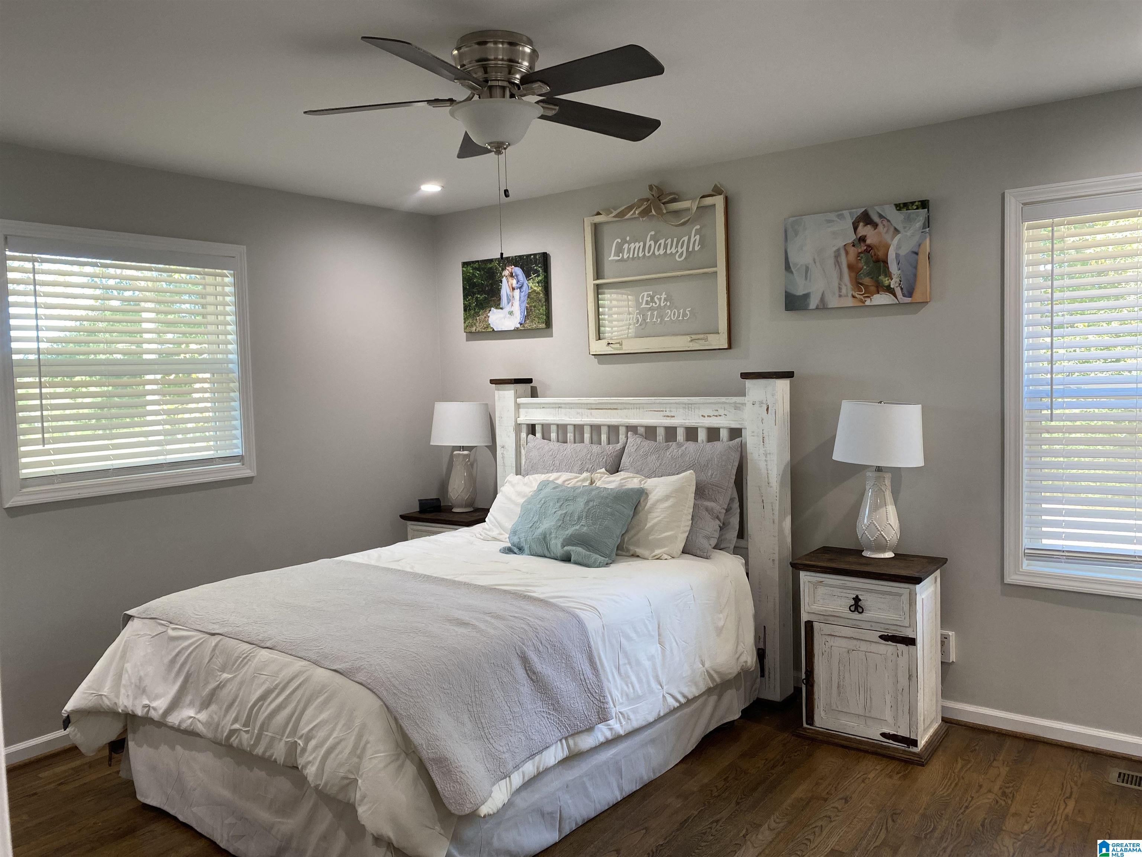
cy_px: 428
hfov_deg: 67.3
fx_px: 858
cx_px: 571
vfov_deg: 53.1
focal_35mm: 26
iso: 100
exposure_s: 1/62
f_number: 1.8
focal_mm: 4.25
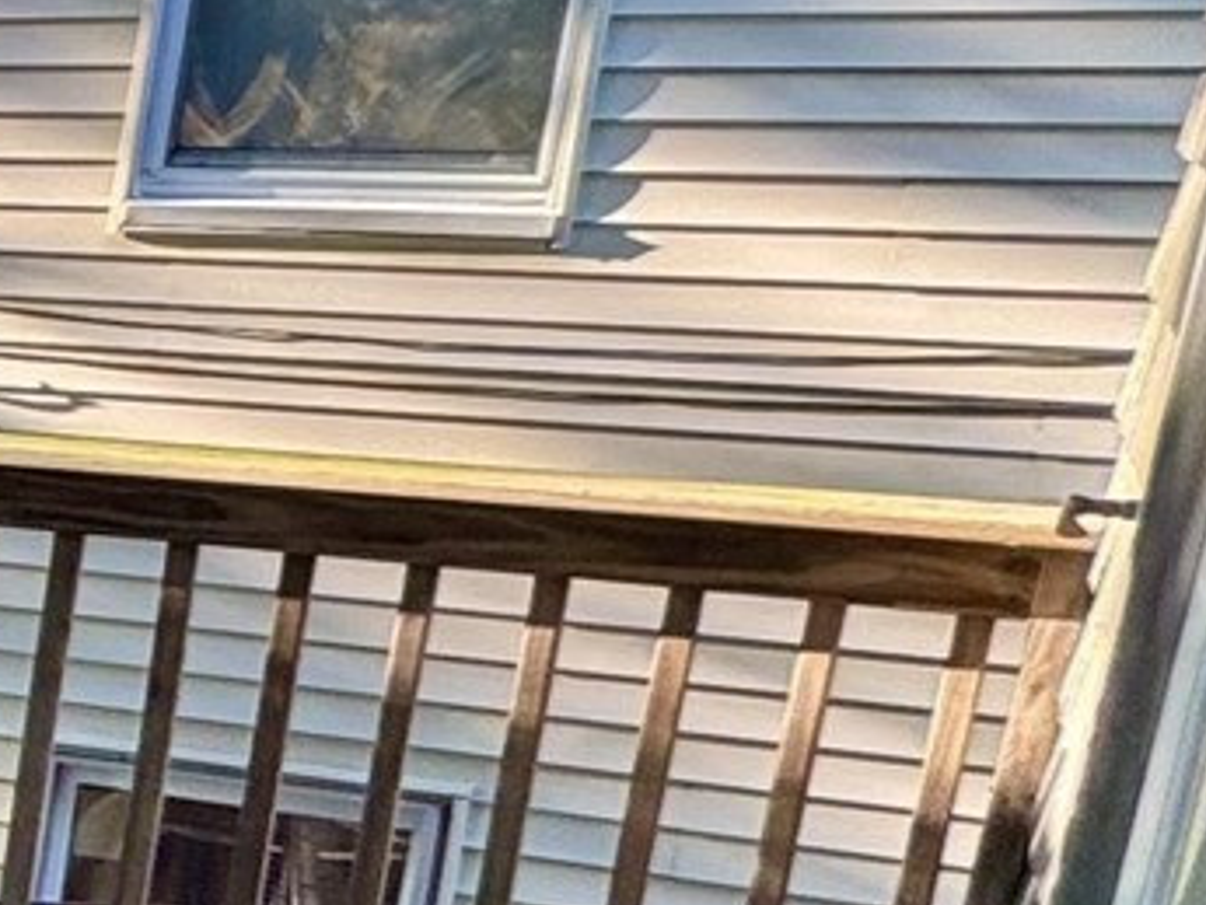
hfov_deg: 14.3
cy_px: 748
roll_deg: +0.5
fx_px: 2893
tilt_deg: -13.4
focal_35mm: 83
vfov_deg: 17.6
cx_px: -1786
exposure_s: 1/99
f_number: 2.2
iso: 50
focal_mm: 2.22
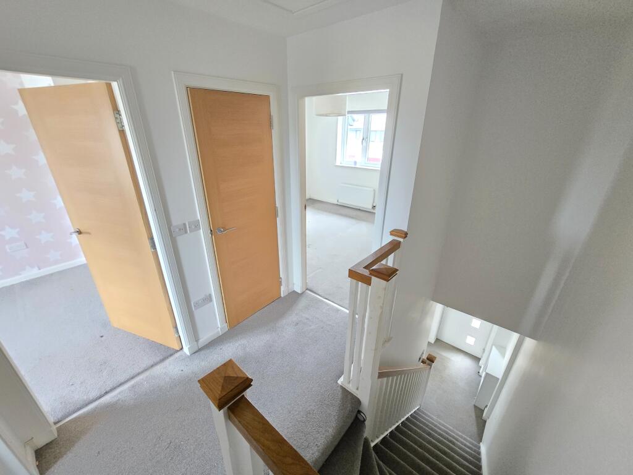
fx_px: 238
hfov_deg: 106.2
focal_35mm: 13
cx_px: 316
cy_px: 238
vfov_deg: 89.9
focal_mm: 2.2
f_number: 2.2
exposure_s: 1/50
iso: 1250
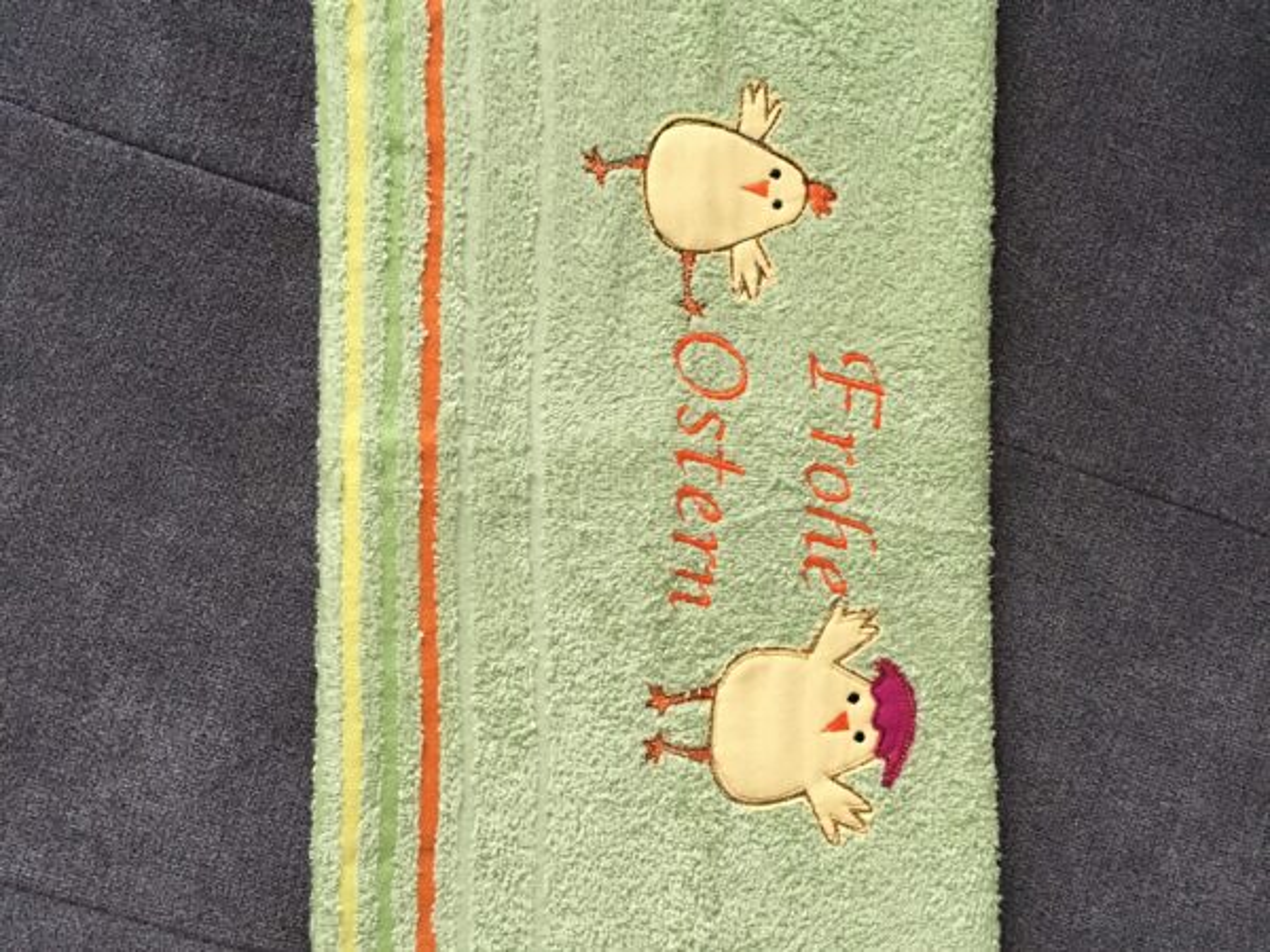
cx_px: 635
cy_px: 476
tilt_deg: -84.0
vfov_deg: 48.2
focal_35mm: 29
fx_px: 1064
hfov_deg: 61.7
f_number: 2.2
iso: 200
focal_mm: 4.15
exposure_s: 1/20
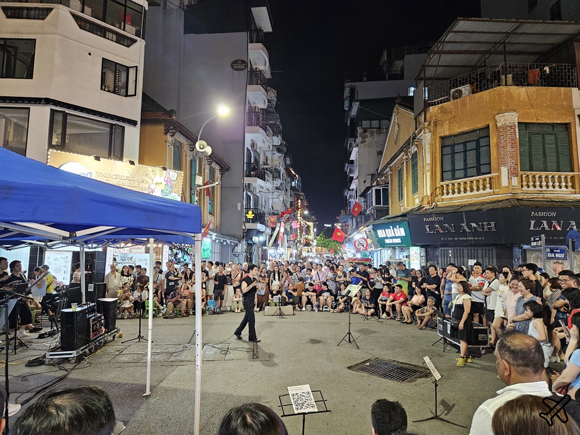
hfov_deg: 73.9
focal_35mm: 23
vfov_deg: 58.9
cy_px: 218
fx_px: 385
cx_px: 290
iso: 800
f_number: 1.8
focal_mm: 5.4
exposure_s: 1/100
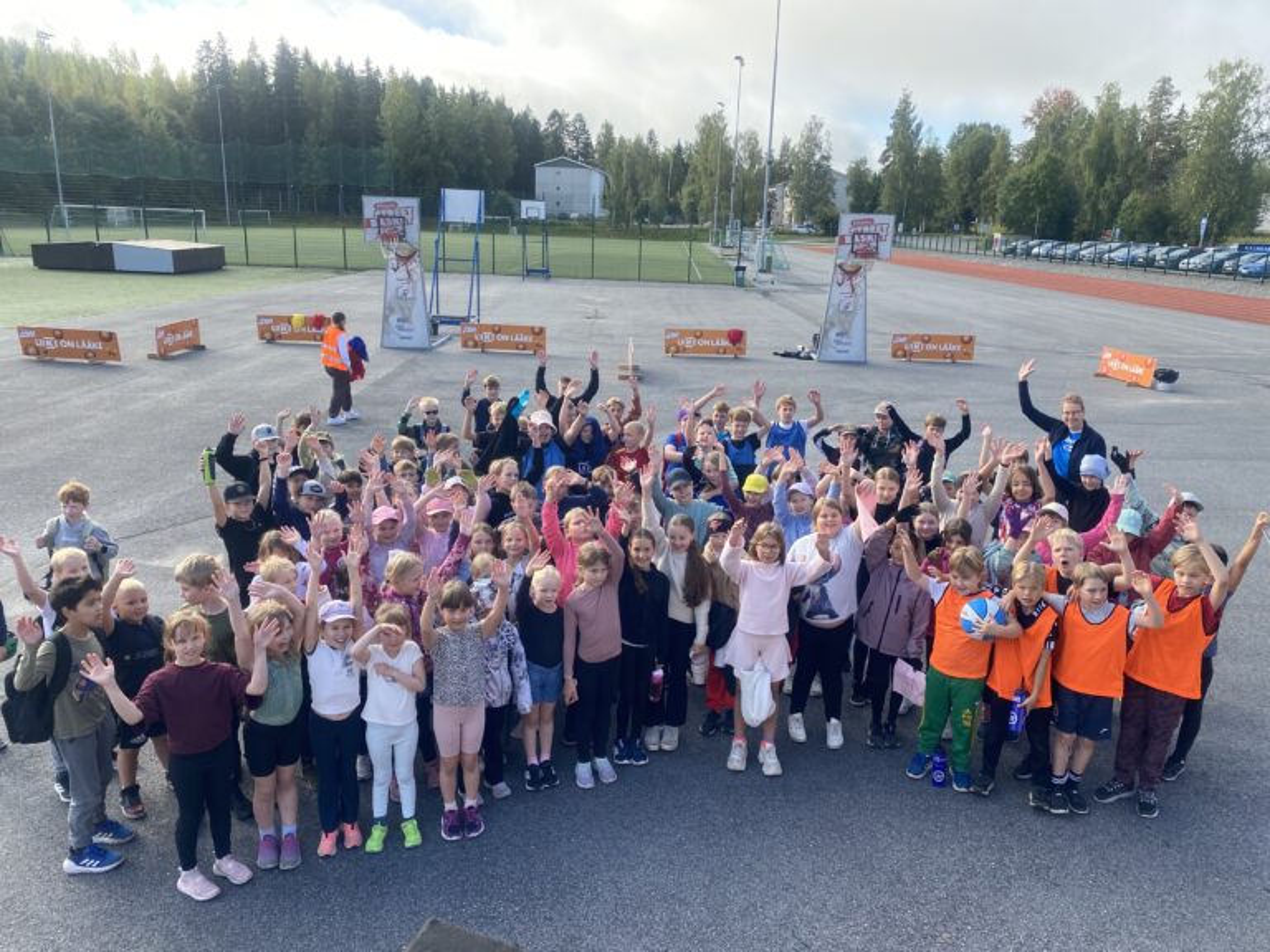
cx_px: 635
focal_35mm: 26
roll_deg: -2.3
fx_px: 954
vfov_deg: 53.1
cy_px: 476
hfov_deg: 67.3
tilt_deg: -14.6
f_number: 1.8
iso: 32
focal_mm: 4.25
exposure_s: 1/560
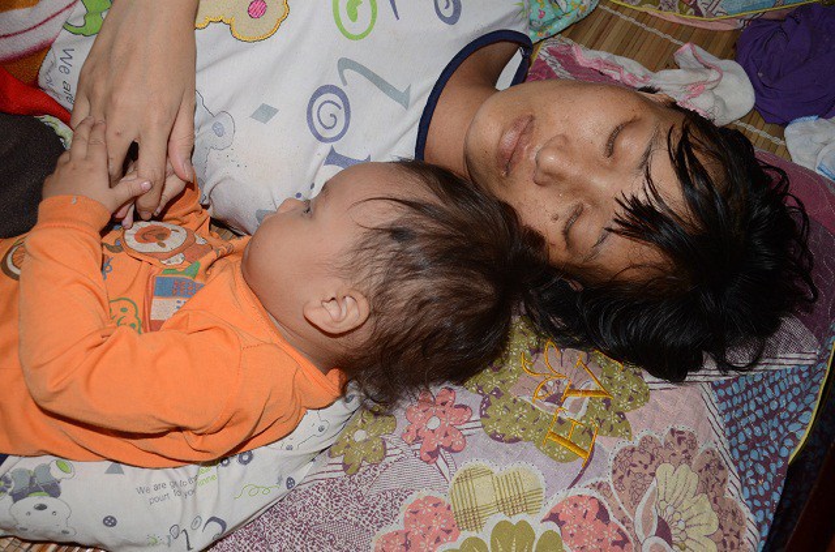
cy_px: 276
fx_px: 833
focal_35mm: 36
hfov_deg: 53.3
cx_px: 418
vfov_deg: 36.7
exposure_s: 1/60
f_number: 5
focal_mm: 24
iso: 800
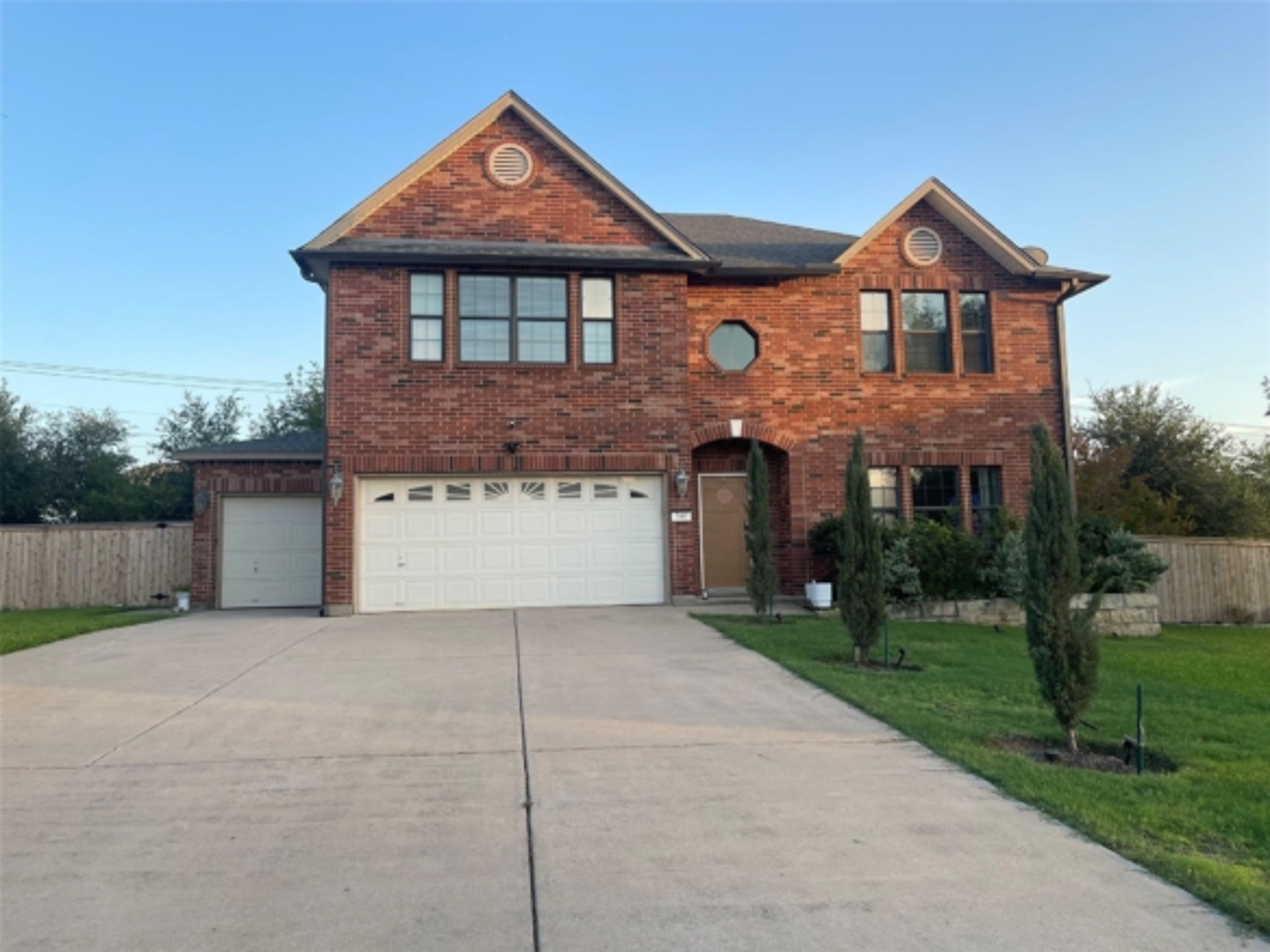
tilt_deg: +5.0
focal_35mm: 25
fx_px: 917
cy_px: 476
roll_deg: -0.6
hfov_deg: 69.4
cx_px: 635
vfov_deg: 54.9
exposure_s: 1/282
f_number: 1.6
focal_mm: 5.1
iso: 32
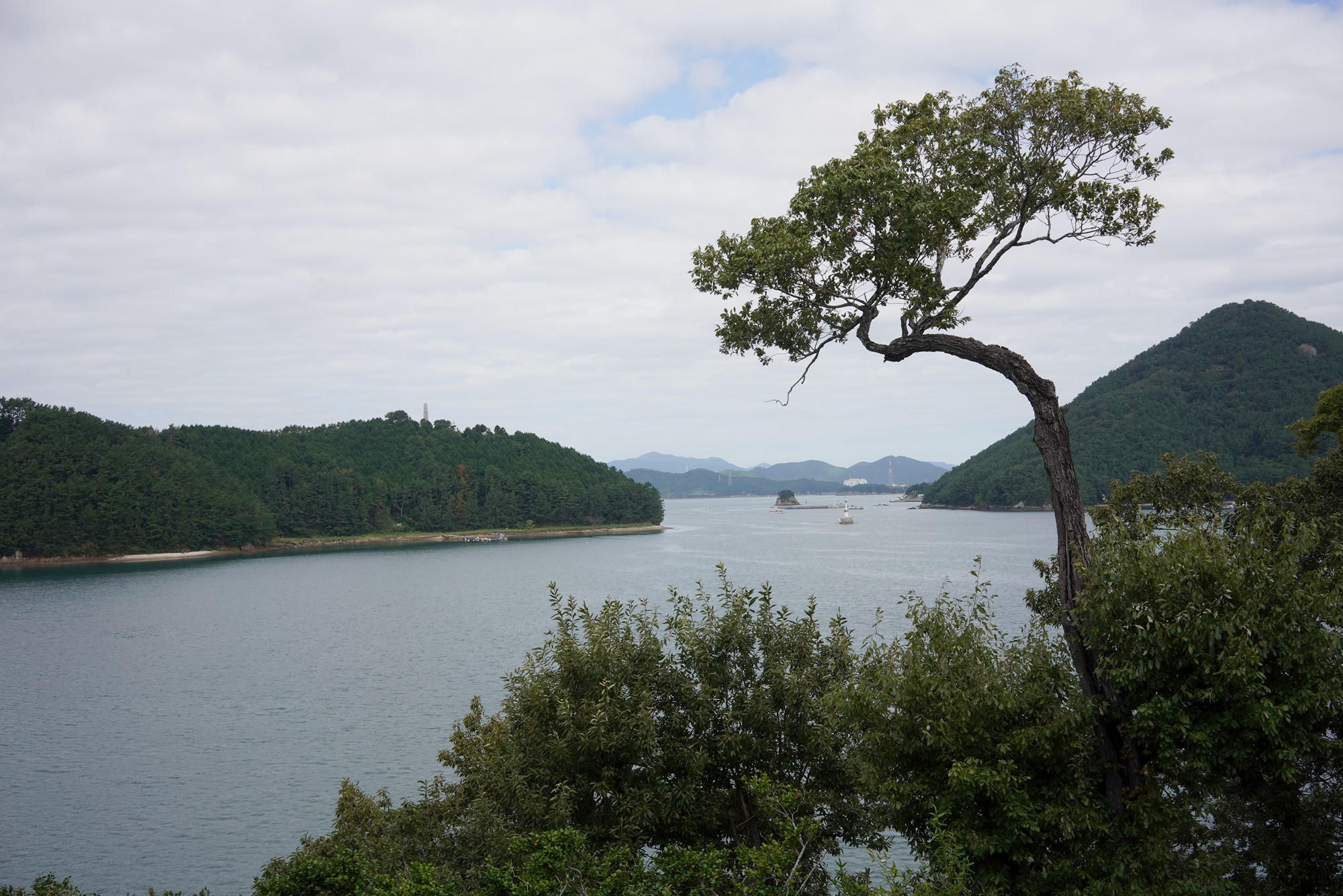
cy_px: 448
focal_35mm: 35
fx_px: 1306
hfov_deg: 54.4
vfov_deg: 37.9
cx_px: 672
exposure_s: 1/100
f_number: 16
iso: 200
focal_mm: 35
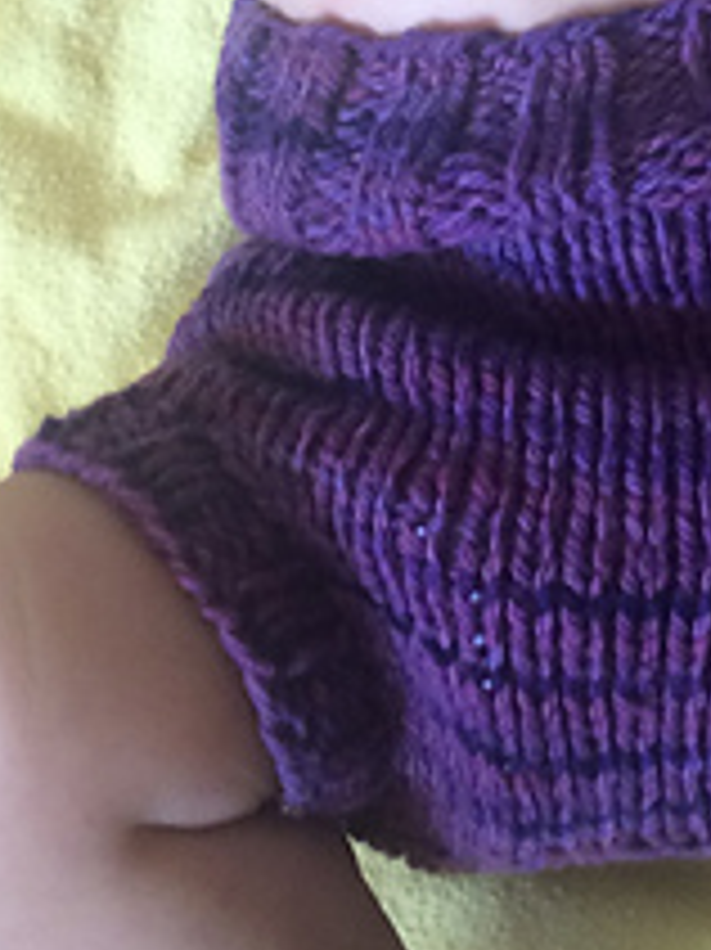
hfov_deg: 16.4
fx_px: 2412
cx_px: 711
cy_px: -189
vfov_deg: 20.8
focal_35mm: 88
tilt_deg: -82.7
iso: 100
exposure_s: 1/30
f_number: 2.2
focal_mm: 4.15
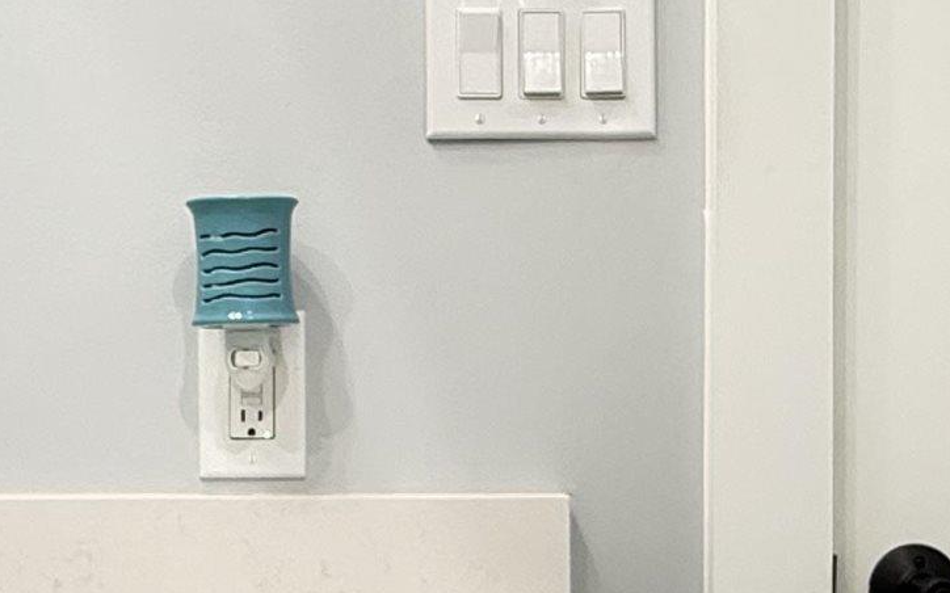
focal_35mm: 63
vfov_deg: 20.4
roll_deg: +0.1
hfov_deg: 32.4
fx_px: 1631
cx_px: 395
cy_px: 459
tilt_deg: -0.1
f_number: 2.2
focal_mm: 2.22
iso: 320
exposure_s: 1/60
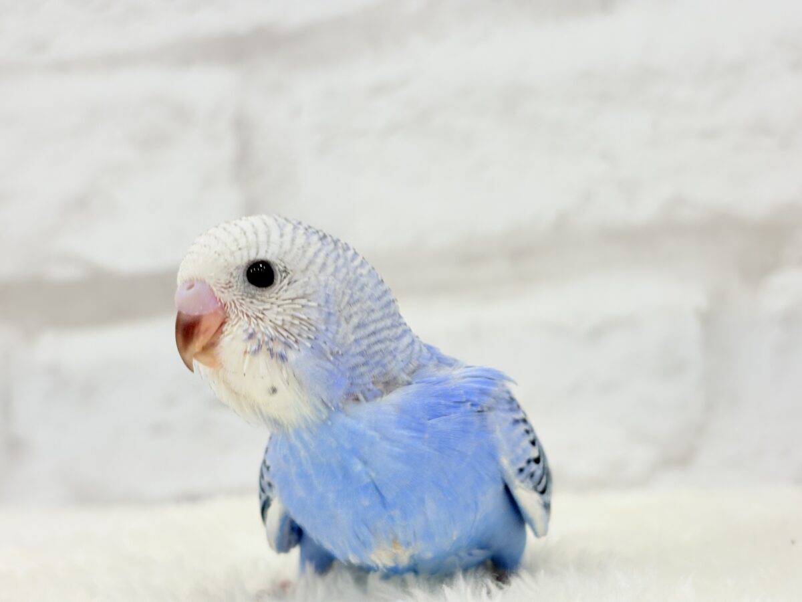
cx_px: 401
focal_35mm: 52
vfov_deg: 28.0
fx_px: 1205
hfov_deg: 36.8
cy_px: 301
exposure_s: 1/100
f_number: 1.6
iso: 50
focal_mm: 5.96
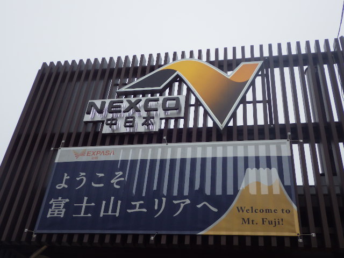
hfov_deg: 47.9
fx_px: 388
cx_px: 172
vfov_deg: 36.8
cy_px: 129
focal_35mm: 39
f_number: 3.7
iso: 250
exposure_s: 1/200
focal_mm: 6.9
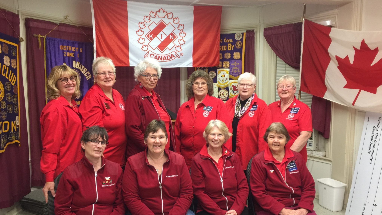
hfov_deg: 61.0
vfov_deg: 36.6
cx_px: 190
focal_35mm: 32
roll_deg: +0.2
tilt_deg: -7.3
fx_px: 324
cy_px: 125
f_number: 2.2
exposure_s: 1/15
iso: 50
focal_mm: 4.15
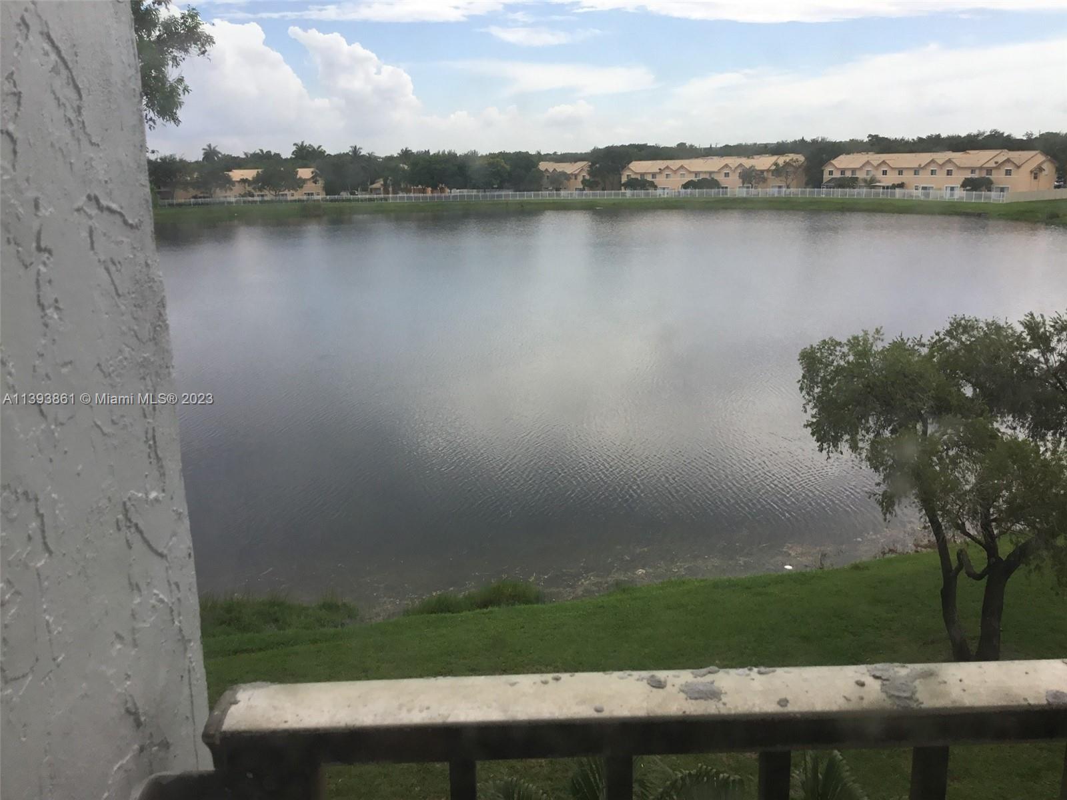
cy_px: 400
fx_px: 956
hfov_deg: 58.4
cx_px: 534
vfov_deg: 45.4
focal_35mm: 31
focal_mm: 3.3
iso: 25
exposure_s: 1/823
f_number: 2.4
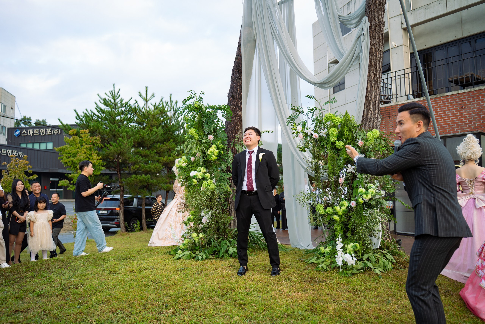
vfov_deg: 45.5
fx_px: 386
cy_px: 162
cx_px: 242
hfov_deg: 64.3
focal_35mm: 29
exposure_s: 1/250
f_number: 3.2
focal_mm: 28
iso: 400
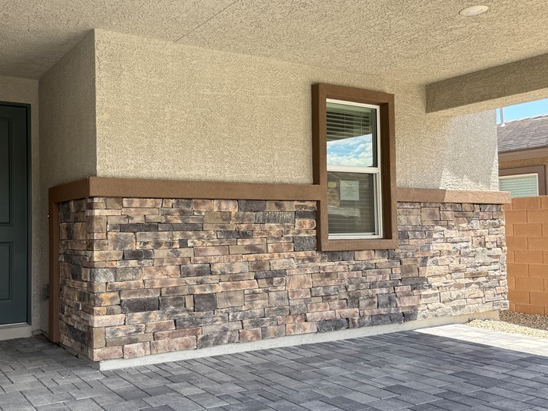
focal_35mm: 34
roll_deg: +0.3
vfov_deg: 41.8
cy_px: 214
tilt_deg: +2.0
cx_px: 162
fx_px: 538
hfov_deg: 52.4
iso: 80
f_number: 1.78
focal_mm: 6.76
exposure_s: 1/532
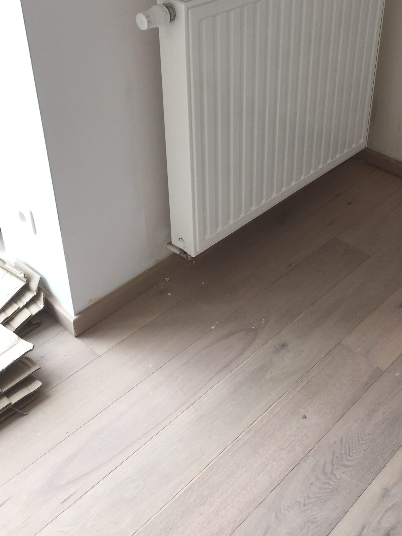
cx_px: 247
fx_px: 635
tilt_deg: -30.5
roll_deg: -1.6
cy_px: 161
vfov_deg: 44.8
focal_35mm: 41
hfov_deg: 35.0
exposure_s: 1/100
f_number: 2.2
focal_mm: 4.15
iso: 40
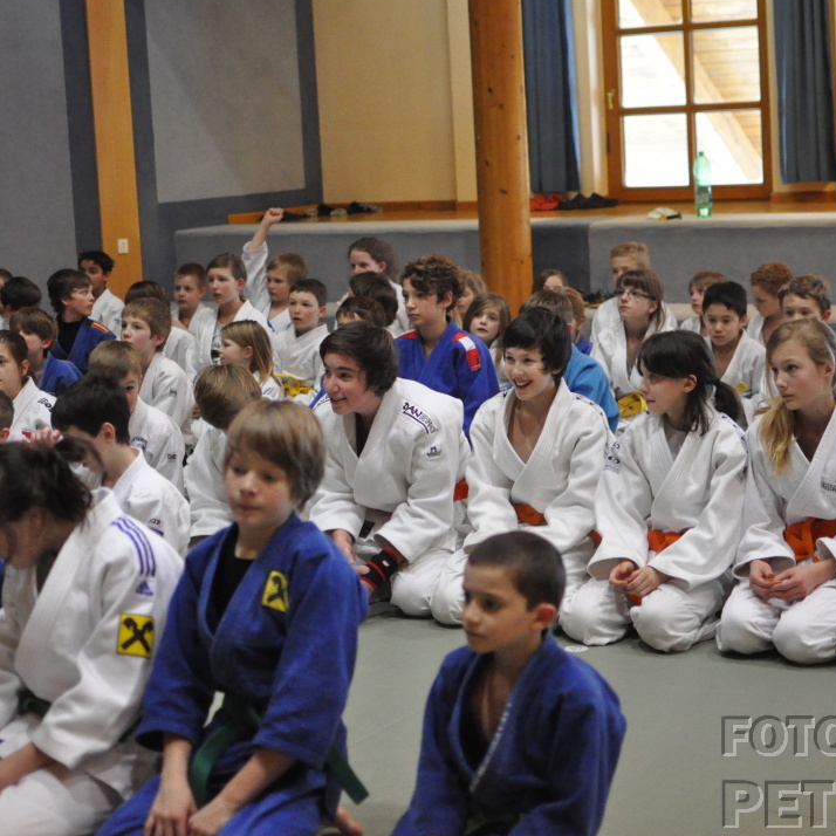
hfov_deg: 25.1
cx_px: 326
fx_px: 1876
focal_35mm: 69
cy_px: 412
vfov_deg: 25.1
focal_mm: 35
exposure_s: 1/640
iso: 3200
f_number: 1.8
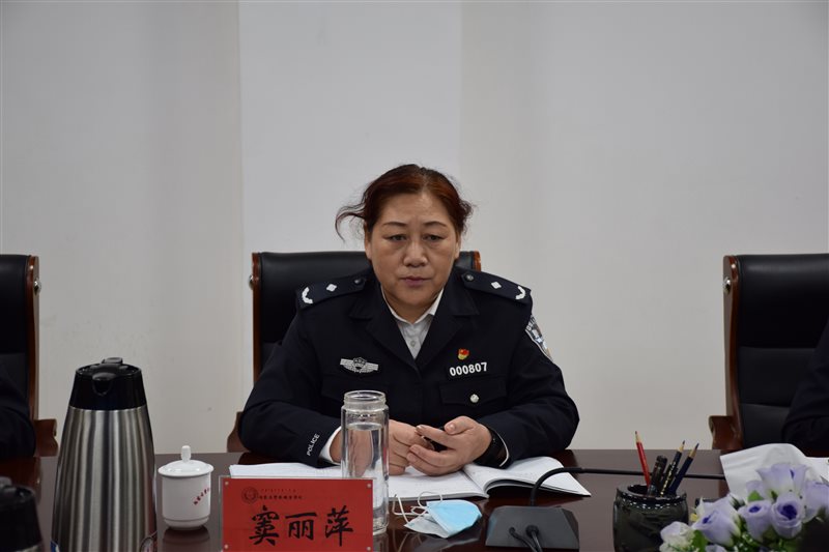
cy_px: 276
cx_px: 414
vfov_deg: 18.2
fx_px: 1727
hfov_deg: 27.0
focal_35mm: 75
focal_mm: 50
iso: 400
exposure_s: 1/80
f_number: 4.8
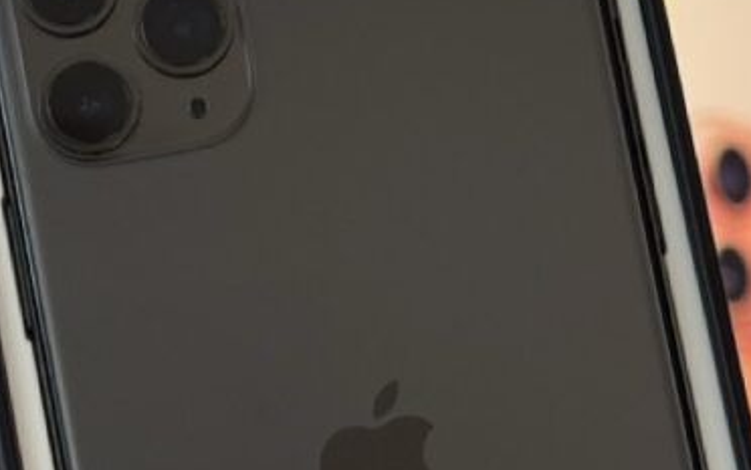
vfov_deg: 9.4
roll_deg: -0.1
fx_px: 2867
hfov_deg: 14.9
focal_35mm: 140
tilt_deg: -3.3
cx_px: 275
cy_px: 393
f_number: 1.78
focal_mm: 6.76
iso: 80
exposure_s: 1/587
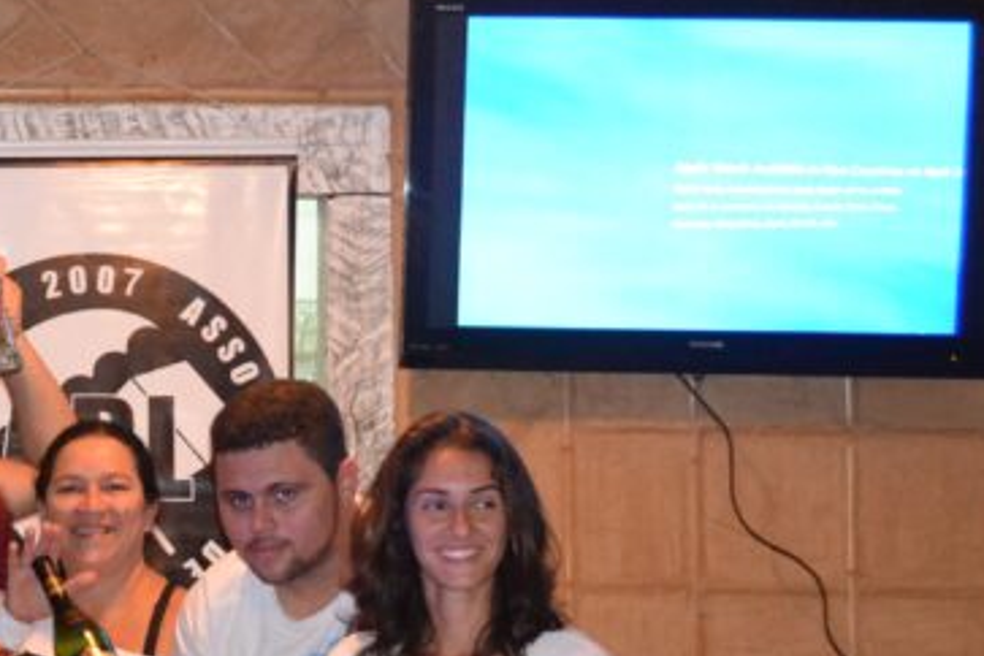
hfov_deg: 17.3
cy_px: 506
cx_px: -333
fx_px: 3006
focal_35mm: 110
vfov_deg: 12.4
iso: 3200
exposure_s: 1/60
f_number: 4.2
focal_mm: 26
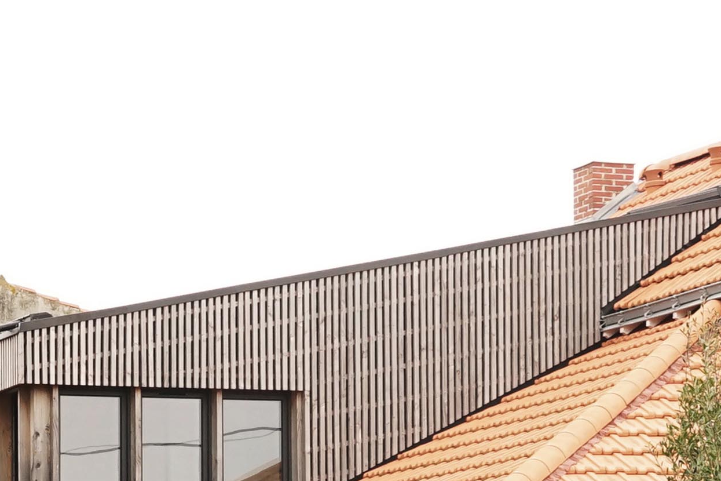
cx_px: 17
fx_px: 3184
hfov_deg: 12.8
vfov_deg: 8.5
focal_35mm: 159
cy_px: 603
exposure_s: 1/200
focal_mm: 33
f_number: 4
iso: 500
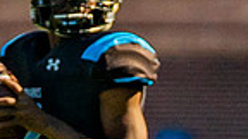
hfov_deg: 1.1
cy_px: 71
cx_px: -65
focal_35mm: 1969
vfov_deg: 0.6
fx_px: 12948
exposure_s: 1/2000
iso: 400
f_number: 2.8
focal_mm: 173
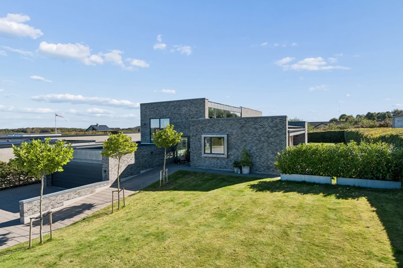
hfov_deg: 84.0
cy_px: 131
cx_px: 204
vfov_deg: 61.9
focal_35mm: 20
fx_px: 224
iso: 320
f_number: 6.3
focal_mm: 19
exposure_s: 1/1000
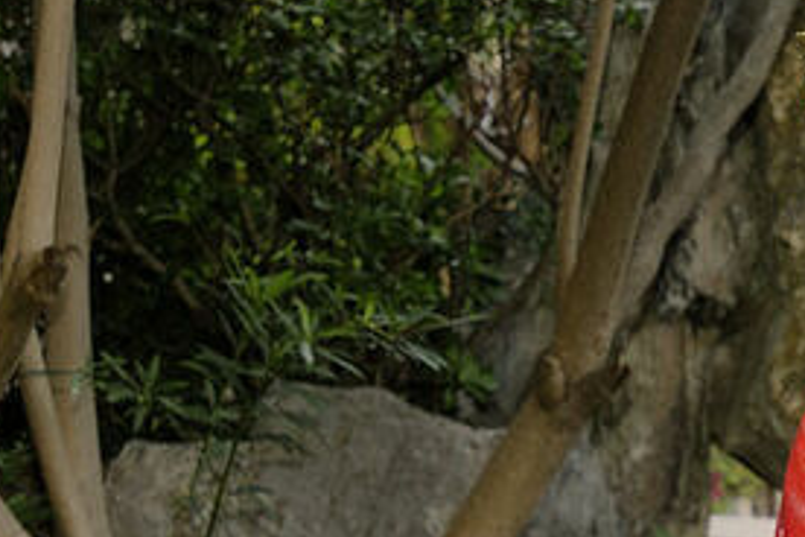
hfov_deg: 12.0
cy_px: 584
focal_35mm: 171
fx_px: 3823
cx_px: 694
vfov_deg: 8.0
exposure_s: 1/100
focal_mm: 46
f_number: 4
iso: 400
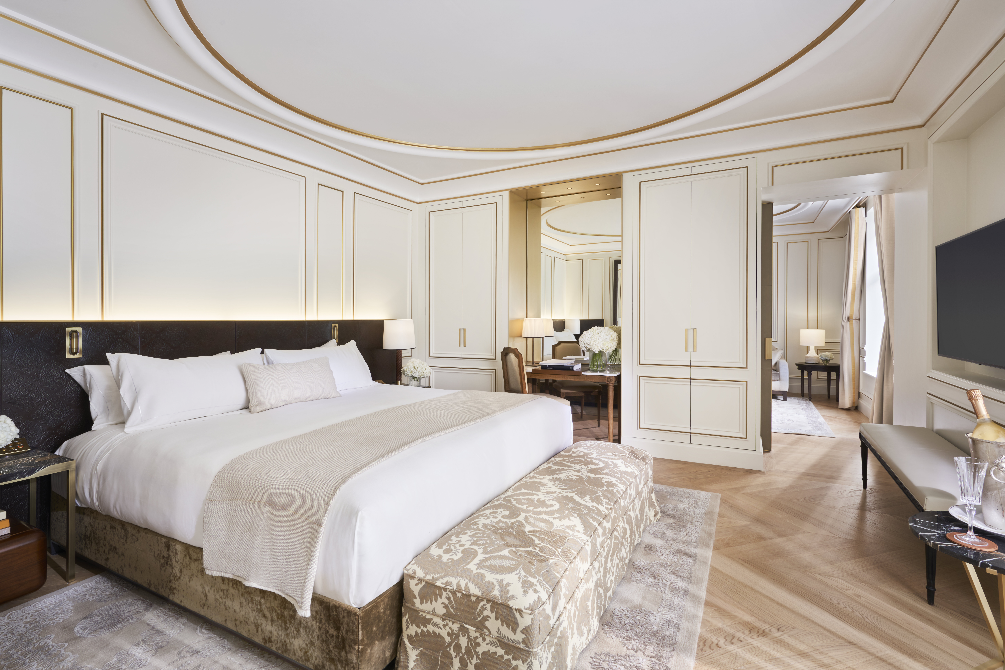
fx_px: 447
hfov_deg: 96.7
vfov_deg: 73.7
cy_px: 335
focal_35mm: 16
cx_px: 502
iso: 100
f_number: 14
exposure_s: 4
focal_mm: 16
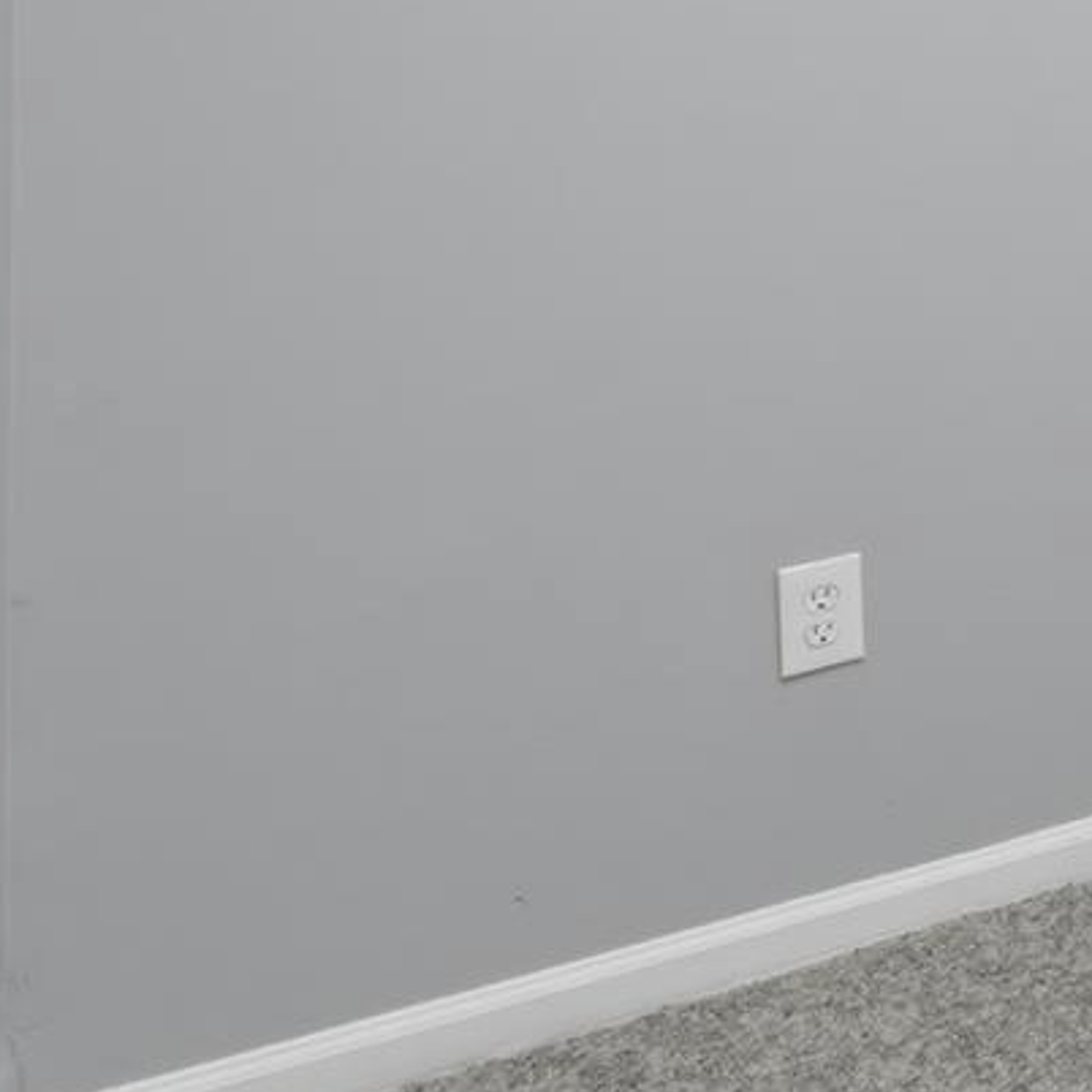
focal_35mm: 52
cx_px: 2141
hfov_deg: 19.6
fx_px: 1856
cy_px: -153
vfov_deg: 29.1
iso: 1600
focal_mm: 12
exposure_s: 1/30
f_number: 8
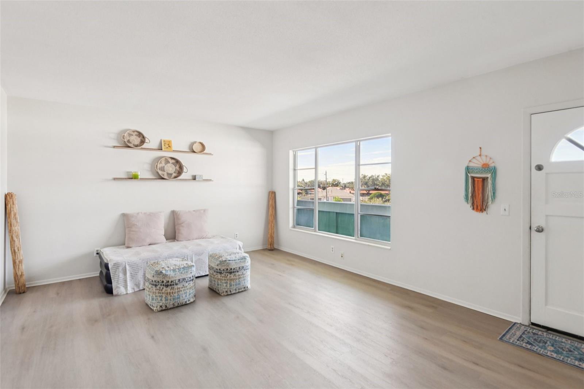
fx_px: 276
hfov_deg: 93.3
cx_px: 292
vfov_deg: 70.4
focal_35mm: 17
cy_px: 194
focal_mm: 17
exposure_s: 1/40
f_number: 8
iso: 400
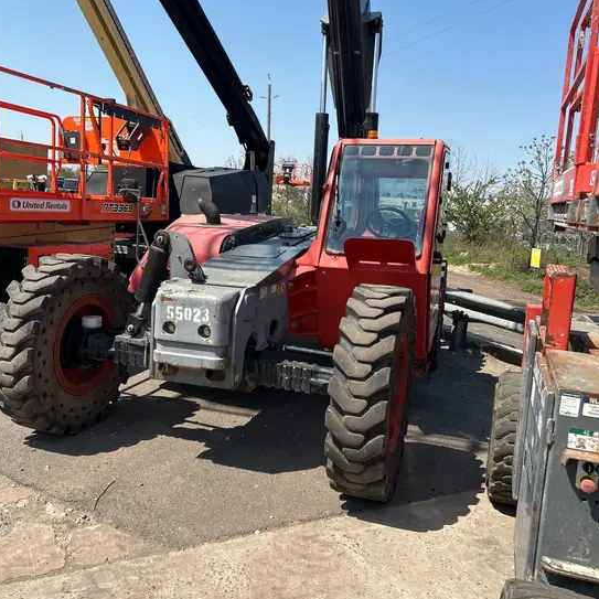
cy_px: 279
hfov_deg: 52.5
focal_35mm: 31
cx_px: 297
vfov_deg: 52.5
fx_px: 607
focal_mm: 5.7
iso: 50
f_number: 1.5
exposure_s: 1/3460
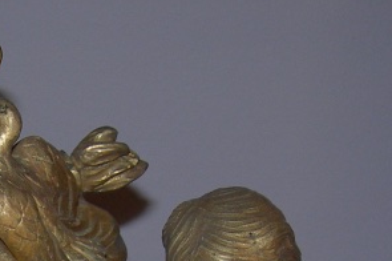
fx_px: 1751
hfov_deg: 12.5
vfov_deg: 7.9
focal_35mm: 161
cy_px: 598
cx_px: -44
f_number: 2.8
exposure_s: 1/60.1
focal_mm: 7.8
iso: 50
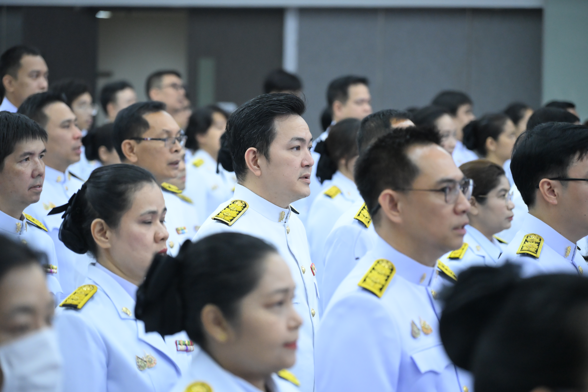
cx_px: 294
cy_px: 196
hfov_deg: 17.1
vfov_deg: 11.4
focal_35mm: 120
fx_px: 1960
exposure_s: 1/640
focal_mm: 120
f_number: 4
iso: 6400
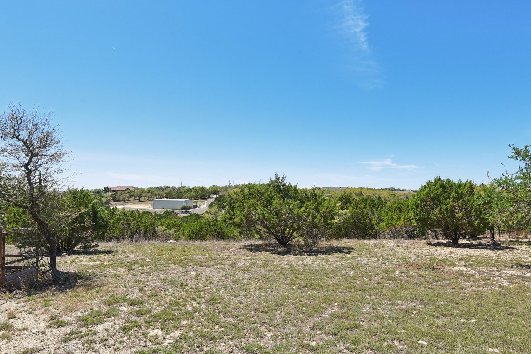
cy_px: 175
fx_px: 251
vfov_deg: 70.4
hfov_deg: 93.3
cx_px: 269
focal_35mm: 17
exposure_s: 1/500
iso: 400
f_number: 8
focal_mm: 16
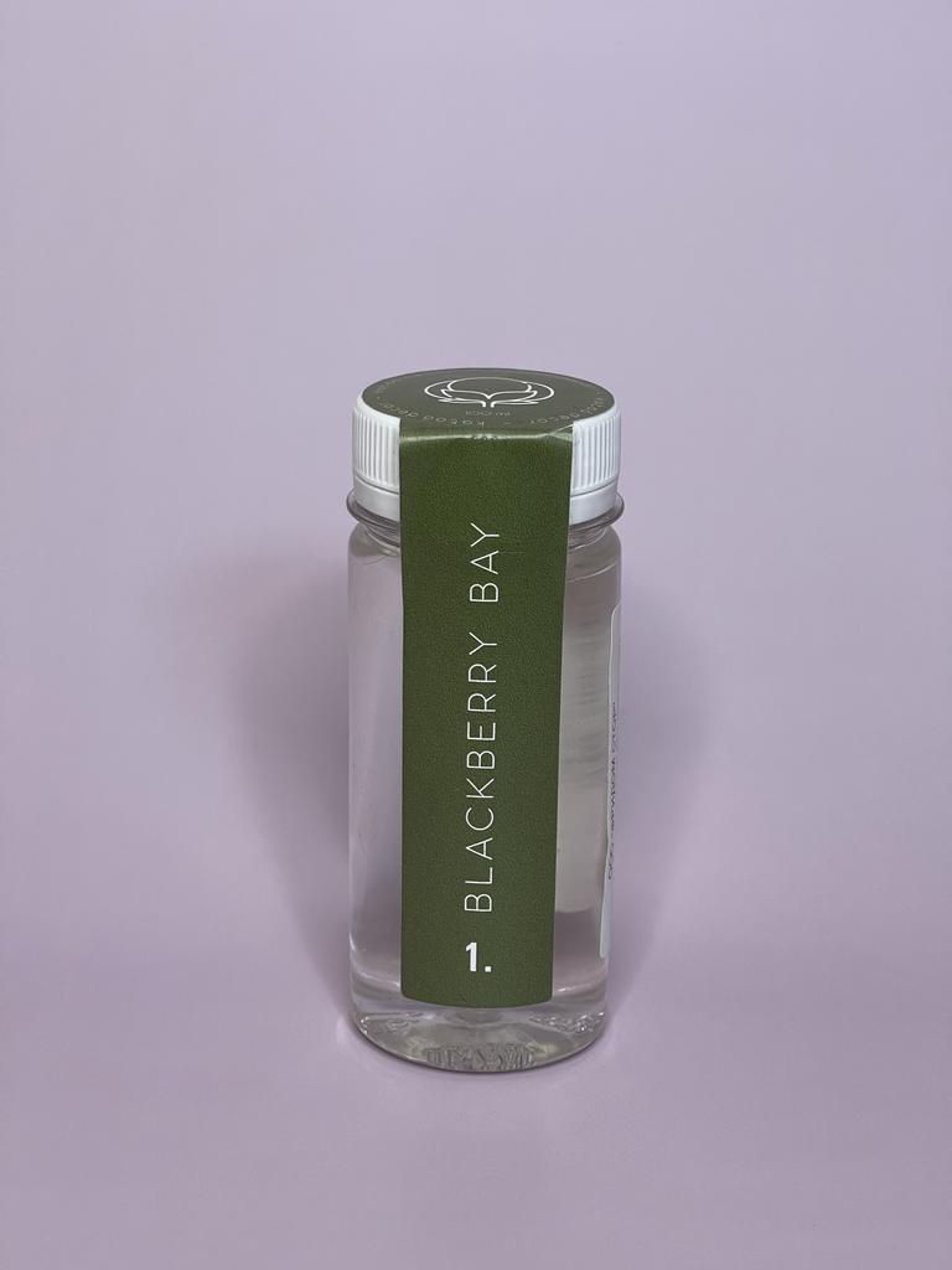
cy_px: 635
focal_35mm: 64
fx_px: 2347
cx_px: 476
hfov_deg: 22.9
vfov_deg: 30.3
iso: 125
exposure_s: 1/99
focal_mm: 7.5
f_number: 2.2
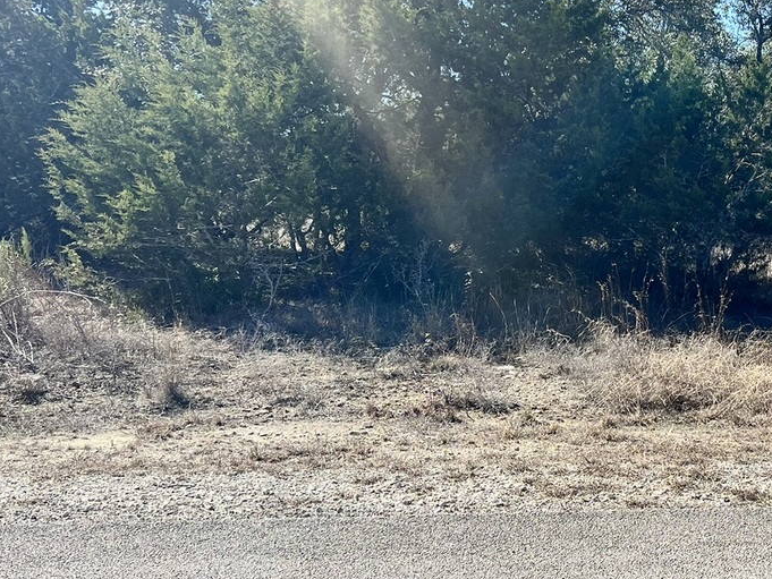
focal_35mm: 55
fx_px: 1227
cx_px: 648
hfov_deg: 33.6
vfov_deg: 26.3
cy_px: 163
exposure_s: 1/3968
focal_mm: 5.7
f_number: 1.5
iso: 50
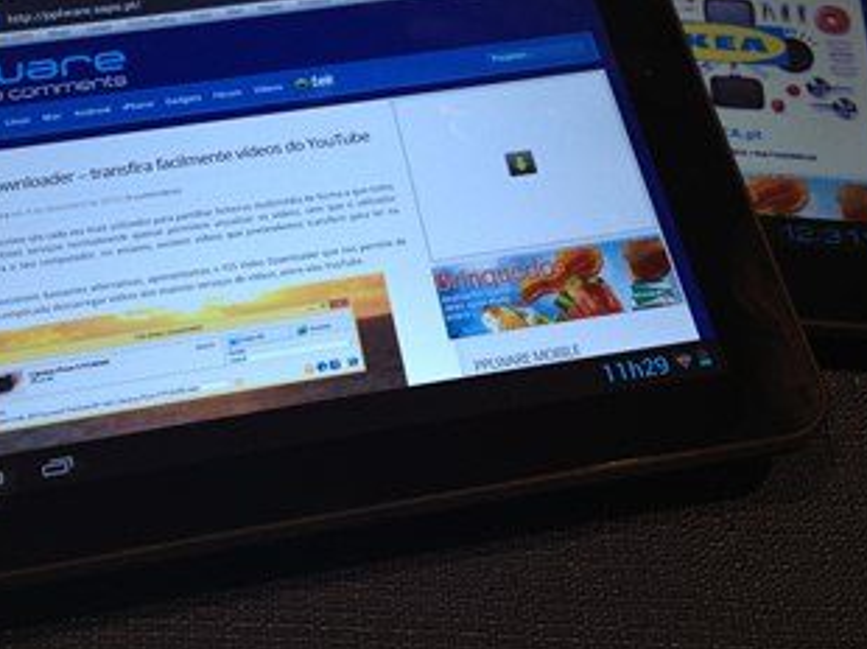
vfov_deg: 23.6
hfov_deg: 31.6
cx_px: 364
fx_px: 1527
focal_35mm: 61
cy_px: 108
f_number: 2.4
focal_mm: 4.28
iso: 64
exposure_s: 1/20
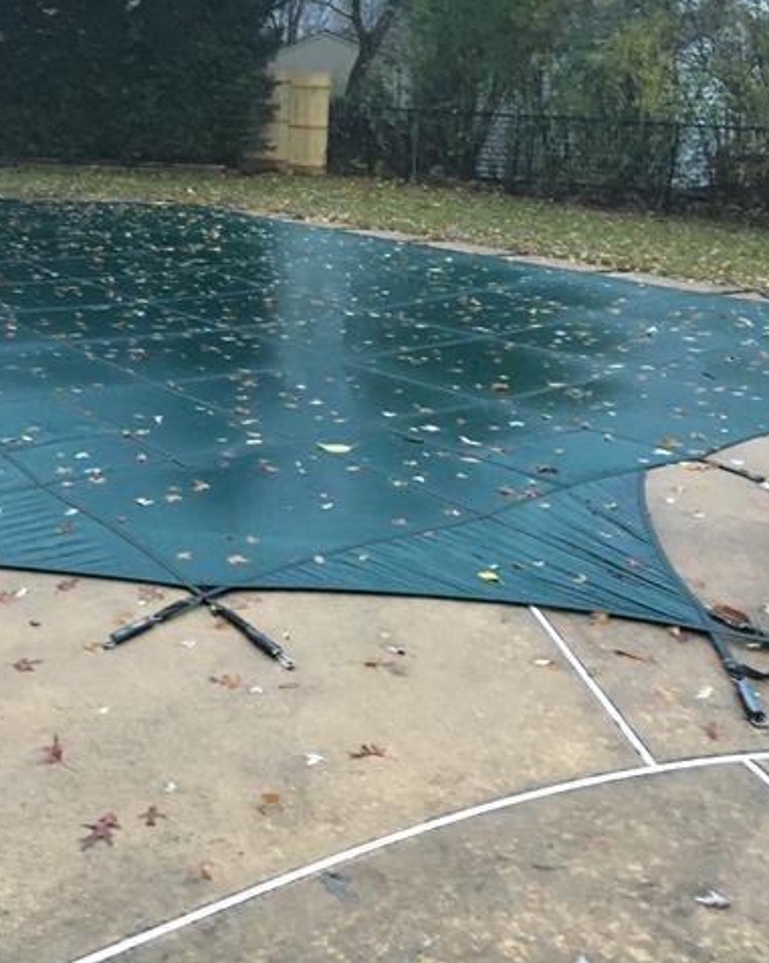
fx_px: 1082
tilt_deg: -19.3
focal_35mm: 38
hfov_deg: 38.8
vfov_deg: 48.0
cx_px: 279
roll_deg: +1.0
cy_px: 480
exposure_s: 1/15
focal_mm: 4.15
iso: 400
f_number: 2.2
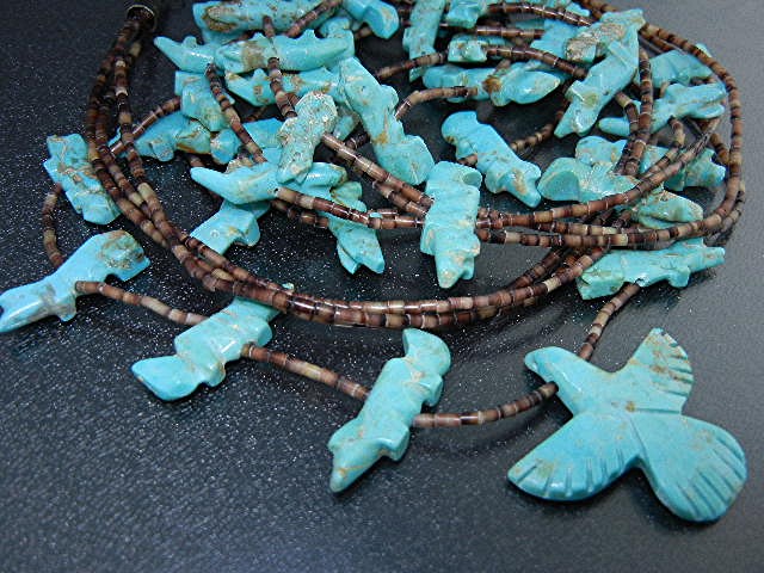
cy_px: 286
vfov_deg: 36.8
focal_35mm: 39
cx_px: 382
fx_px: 861
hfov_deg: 47.9
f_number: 3.7
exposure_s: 1/30
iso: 217
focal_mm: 7.1
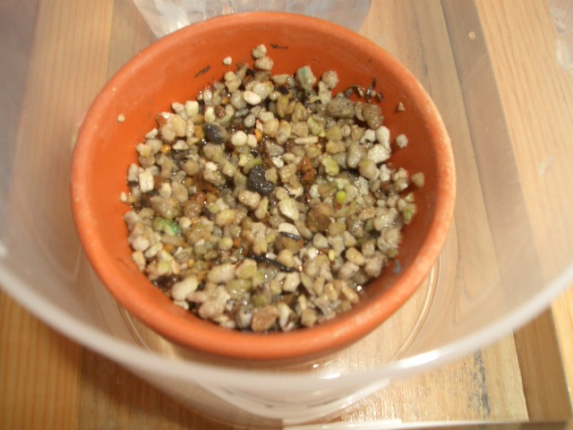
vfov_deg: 39.7
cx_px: 286
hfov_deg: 51.4
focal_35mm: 36
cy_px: 215
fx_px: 596
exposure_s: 1/40
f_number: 4
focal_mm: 4.8
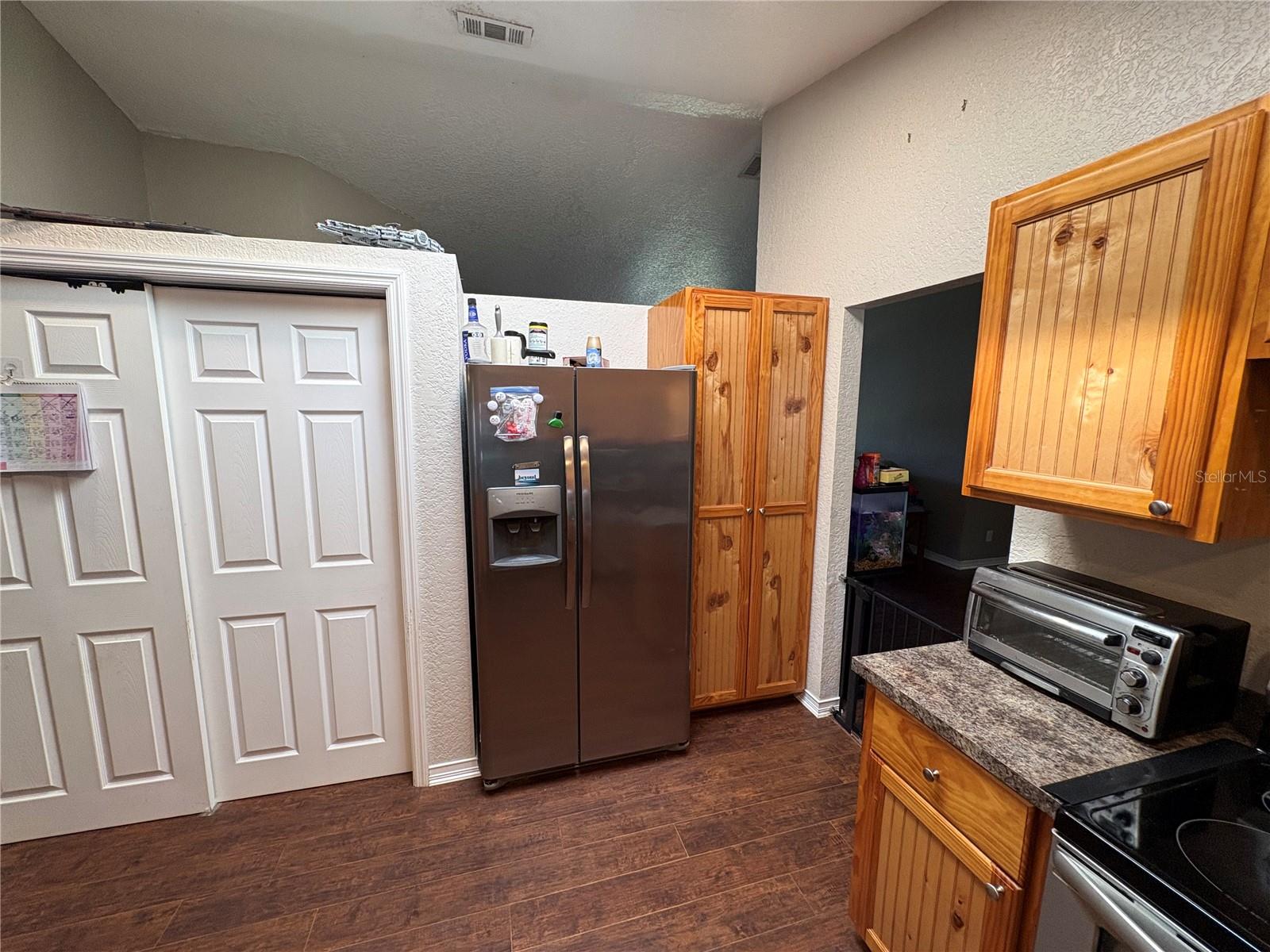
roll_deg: -0.8
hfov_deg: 102.1
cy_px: 476
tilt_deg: -7.9
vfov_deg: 85.7
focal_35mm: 14
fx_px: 514
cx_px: 635
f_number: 2.2
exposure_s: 1/99
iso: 160
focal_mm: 2.22
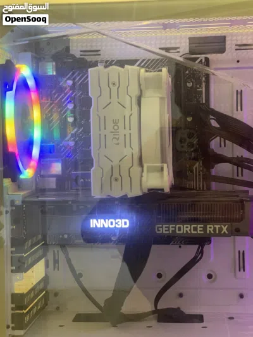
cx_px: 126
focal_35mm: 64
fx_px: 623
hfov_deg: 22.9
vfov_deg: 30.3
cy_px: 168
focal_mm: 7.5
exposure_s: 1/29
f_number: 2.2
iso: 400
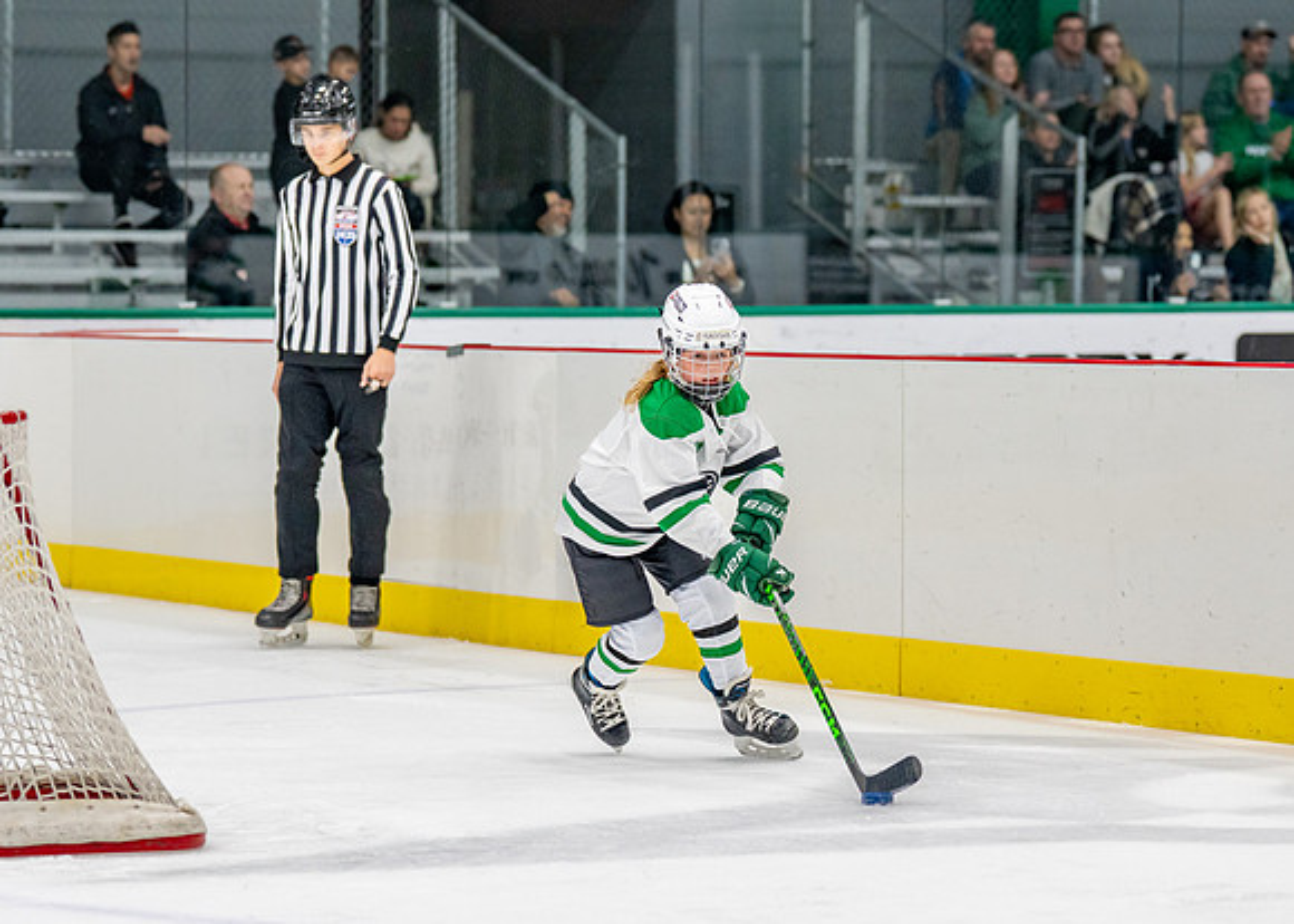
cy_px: 494
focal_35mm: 174
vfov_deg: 8.2
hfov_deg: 11.5
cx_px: 660
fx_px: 6406
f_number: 2.8
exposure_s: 1/1250
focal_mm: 106
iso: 1000
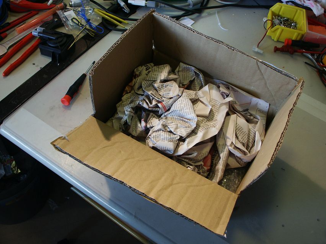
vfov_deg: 40.7
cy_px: 116
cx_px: 172
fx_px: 329
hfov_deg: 52.6
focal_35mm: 35
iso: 100
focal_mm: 8.52
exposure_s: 1/45
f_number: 2.8
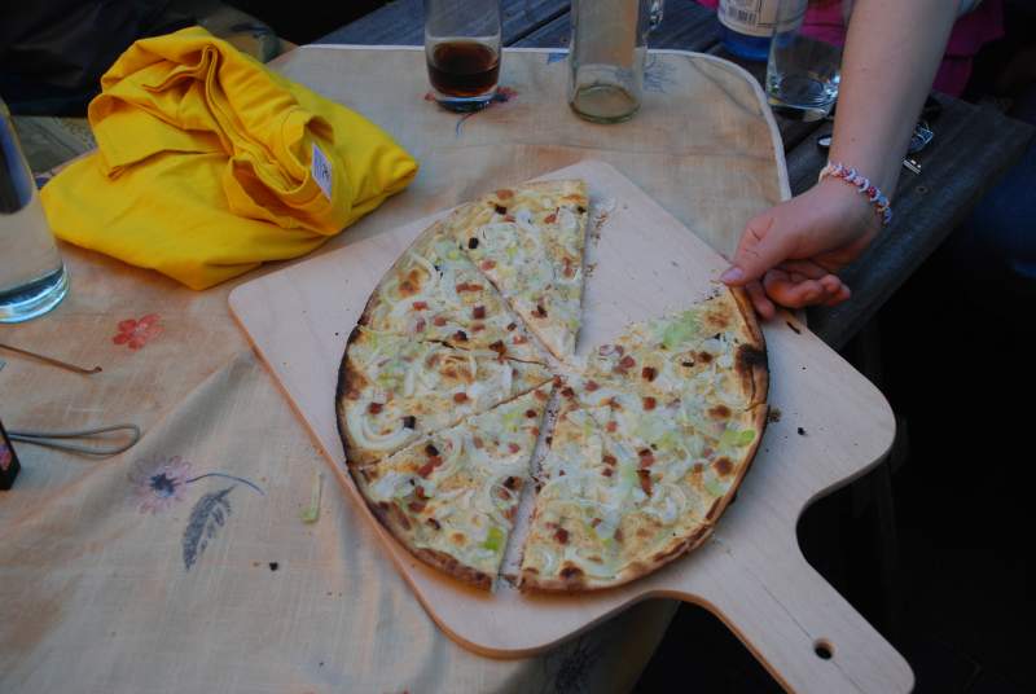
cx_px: 518
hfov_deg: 49.5
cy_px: 347
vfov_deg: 34.3
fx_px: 1124
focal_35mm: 39
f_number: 5.6
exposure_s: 1/125
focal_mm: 26
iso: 400
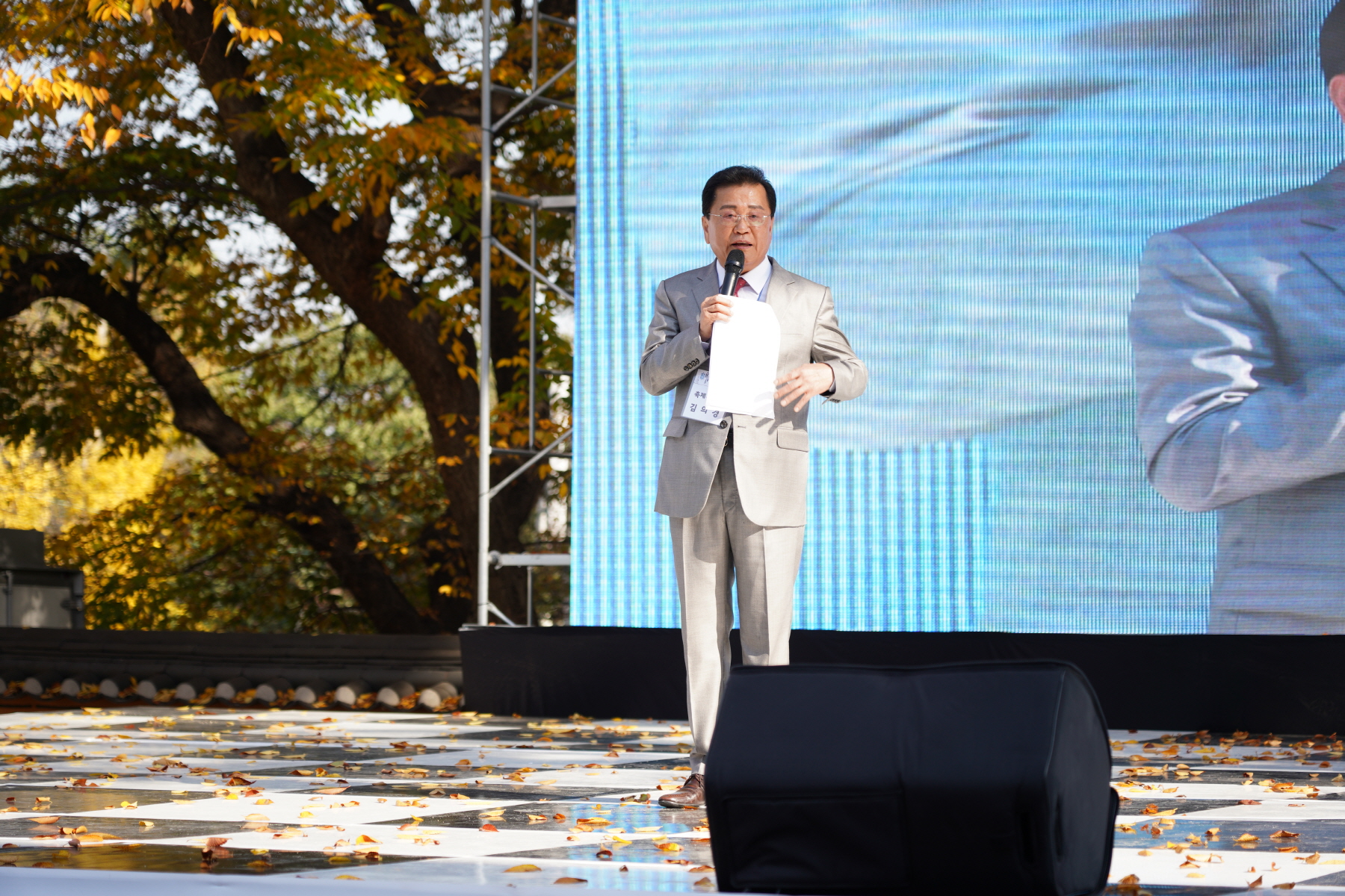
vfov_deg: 15.5
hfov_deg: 23.1
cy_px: 448
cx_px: 672
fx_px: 3288
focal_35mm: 88
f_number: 4
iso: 100
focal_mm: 88
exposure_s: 1/250
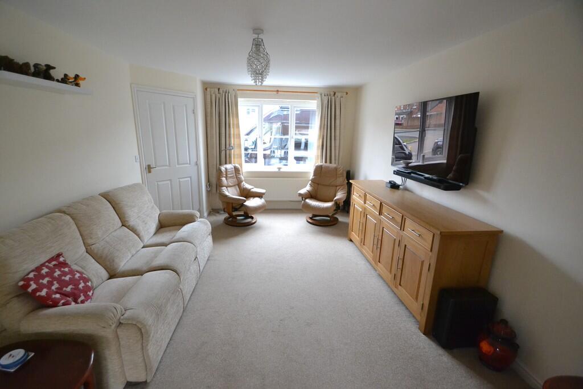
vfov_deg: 77.3
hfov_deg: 100.4
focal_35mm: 15
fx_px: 243
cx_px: 292
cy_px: 194
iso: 2800
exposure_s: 1/60
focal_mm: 10
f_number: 3.5
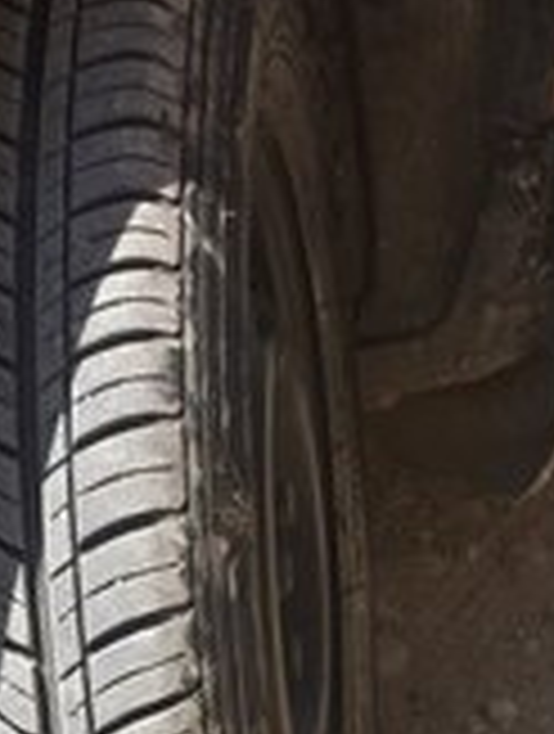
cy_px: 932
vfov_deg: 20.4
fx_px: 1871
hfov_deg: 16.3
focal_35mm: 88
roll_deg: +17.9
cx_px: -59
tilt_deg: -33.3
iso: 32
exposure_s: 1/1014
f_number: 2.2
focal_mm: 4.15
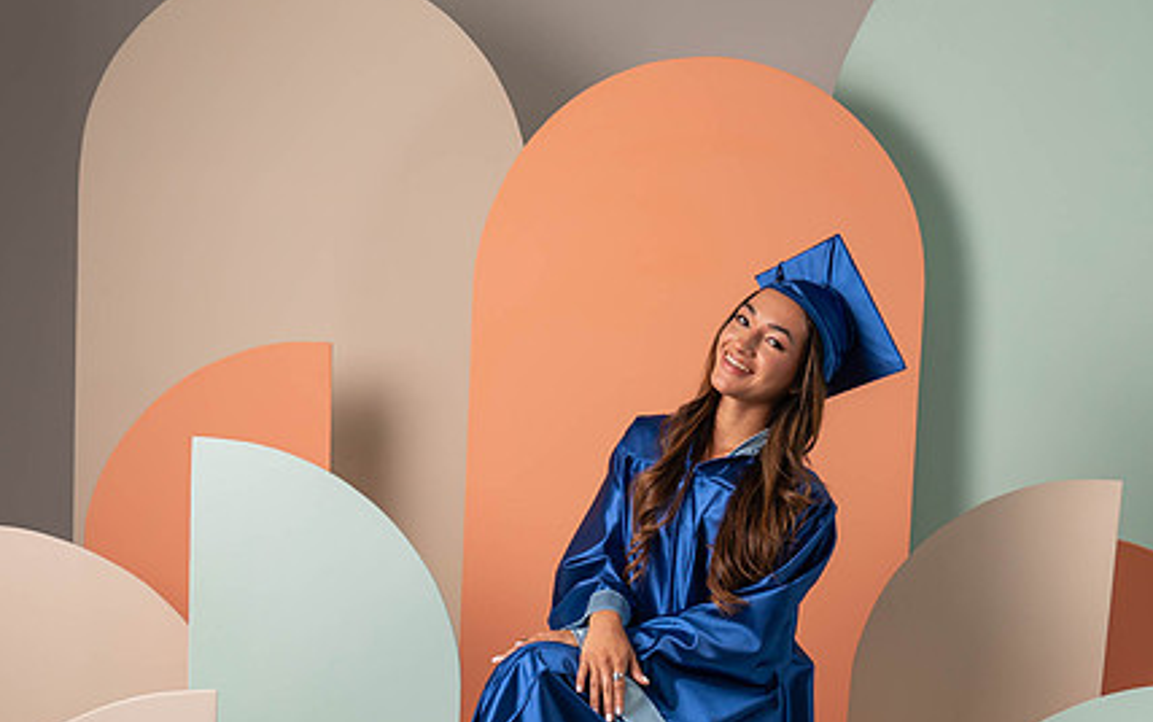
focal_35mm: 52
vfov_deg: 24.6
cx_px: 657
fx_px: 1635
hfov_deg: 38.8
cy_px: 563
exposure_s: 1/125
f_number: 5
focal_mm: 31
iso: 125
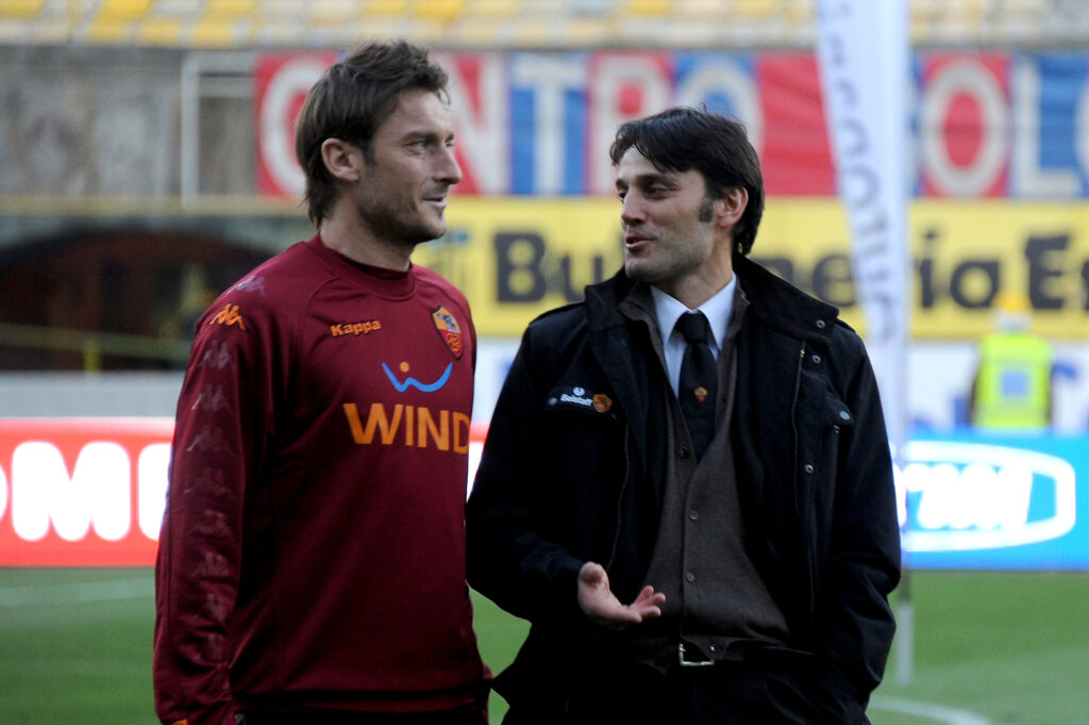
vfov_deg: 5.5
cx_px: 544
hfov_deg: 8.2
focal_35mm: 250
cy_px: 362
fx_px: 7556
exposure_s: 1/80
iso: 1600
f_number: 5.6
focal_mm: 250
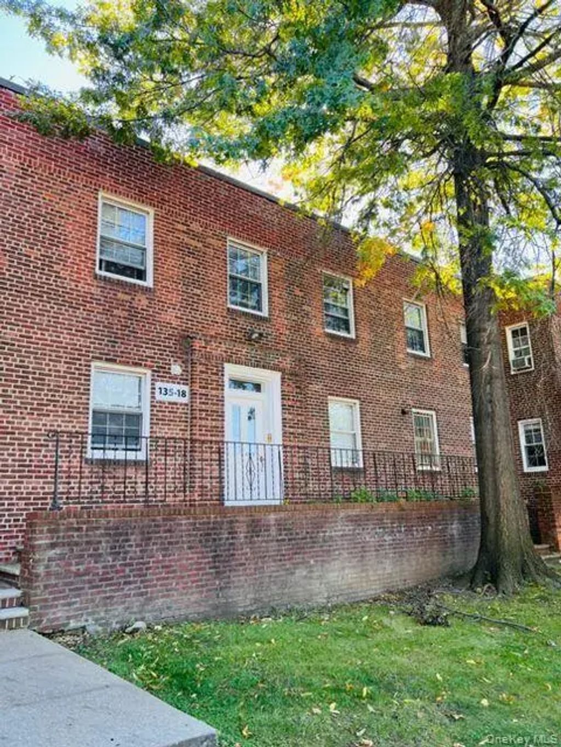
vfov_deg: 67.3
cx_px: 280
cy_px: 374
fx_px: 562
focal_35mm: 26
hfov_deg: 53.1
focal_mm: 5.7
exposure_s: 1/209
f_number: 1.5
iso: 50
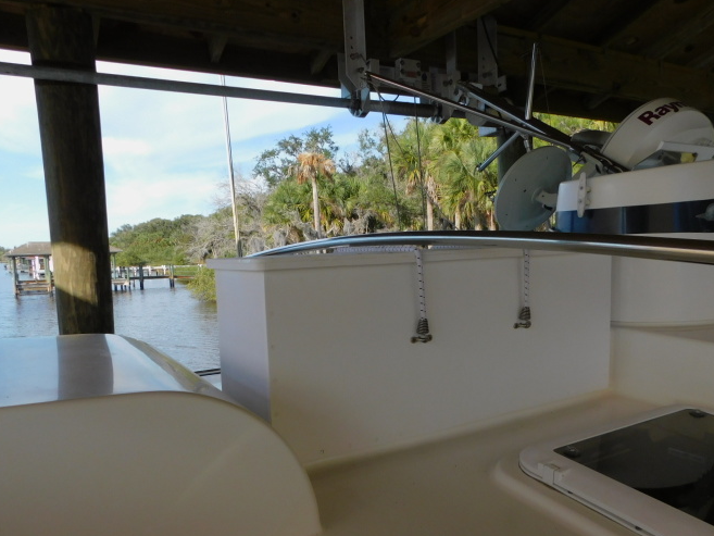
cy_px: 310
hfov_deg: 63.4
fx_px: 578
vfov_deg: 49.6
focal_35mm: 28
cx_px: 351
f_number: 3
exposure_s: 1/800
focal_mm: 4
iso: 125
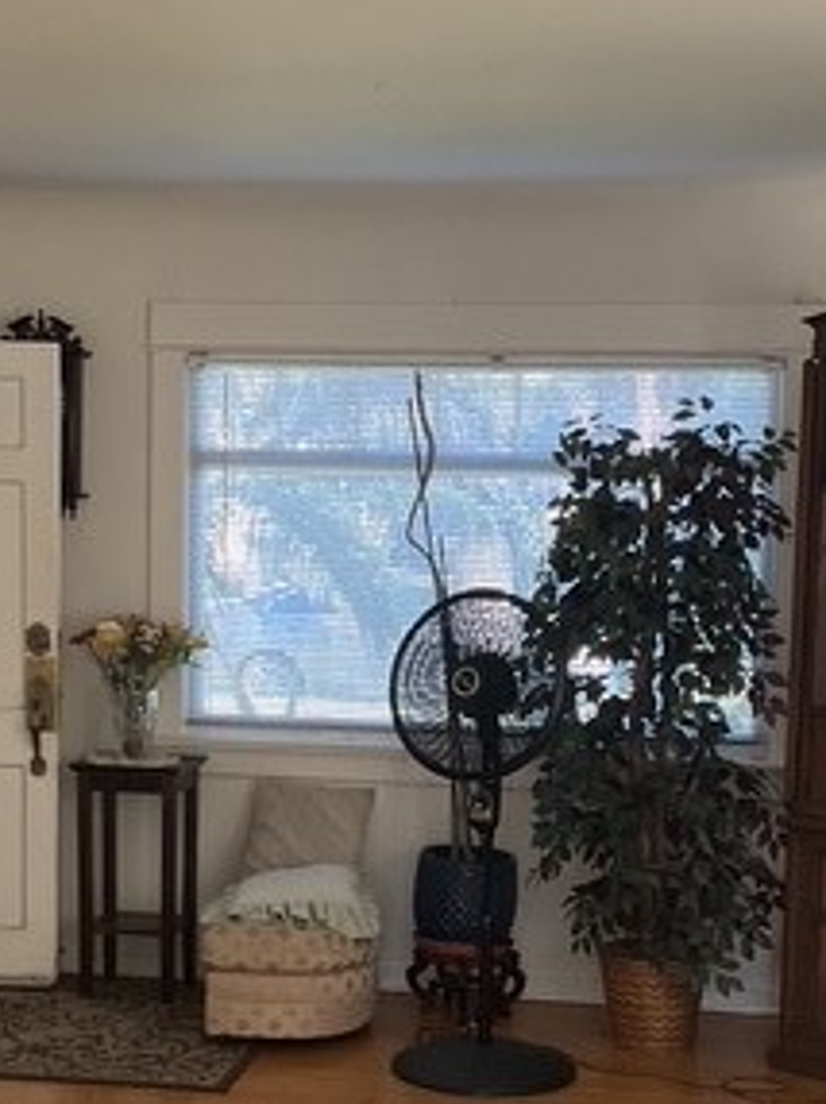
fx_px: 2071
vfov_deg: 29.6
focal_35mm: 65
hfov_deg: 22.5
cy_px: 760
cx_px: 344
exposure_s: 1/62
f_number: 1.8
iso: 64
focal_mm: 3
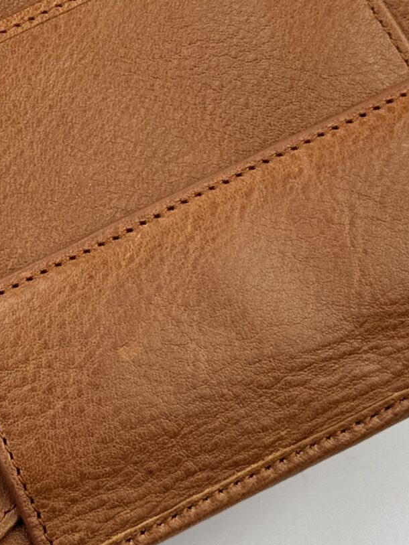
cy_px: -75
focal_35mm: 151
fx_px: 2380
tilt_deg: -43.8
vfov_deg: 12.8
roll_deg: -4.9
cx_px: 80
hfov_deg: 9.8
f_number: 1.78
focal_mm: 6.76
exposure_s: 1/397
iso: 64
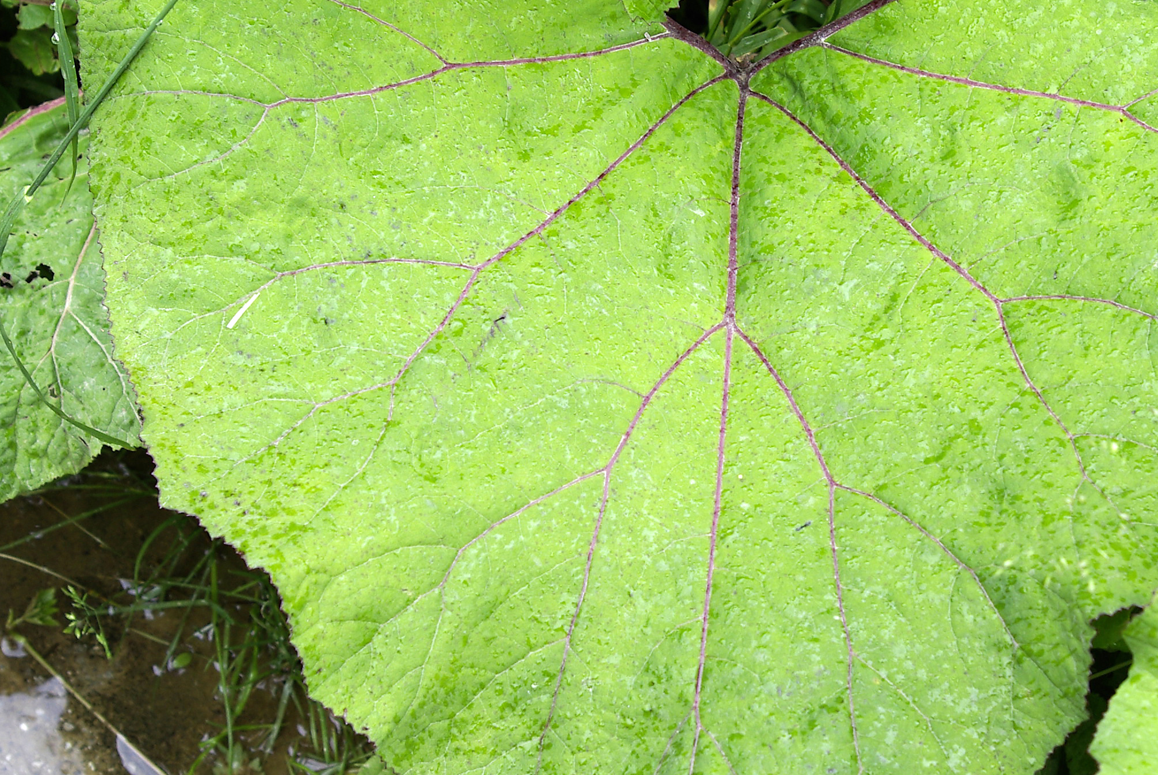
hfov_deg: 20.1
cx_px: 746
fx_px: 3252
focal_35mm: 101
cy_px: 317
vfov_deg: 13.6
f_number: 7.1
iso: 100
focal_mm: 35
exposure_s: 1/125
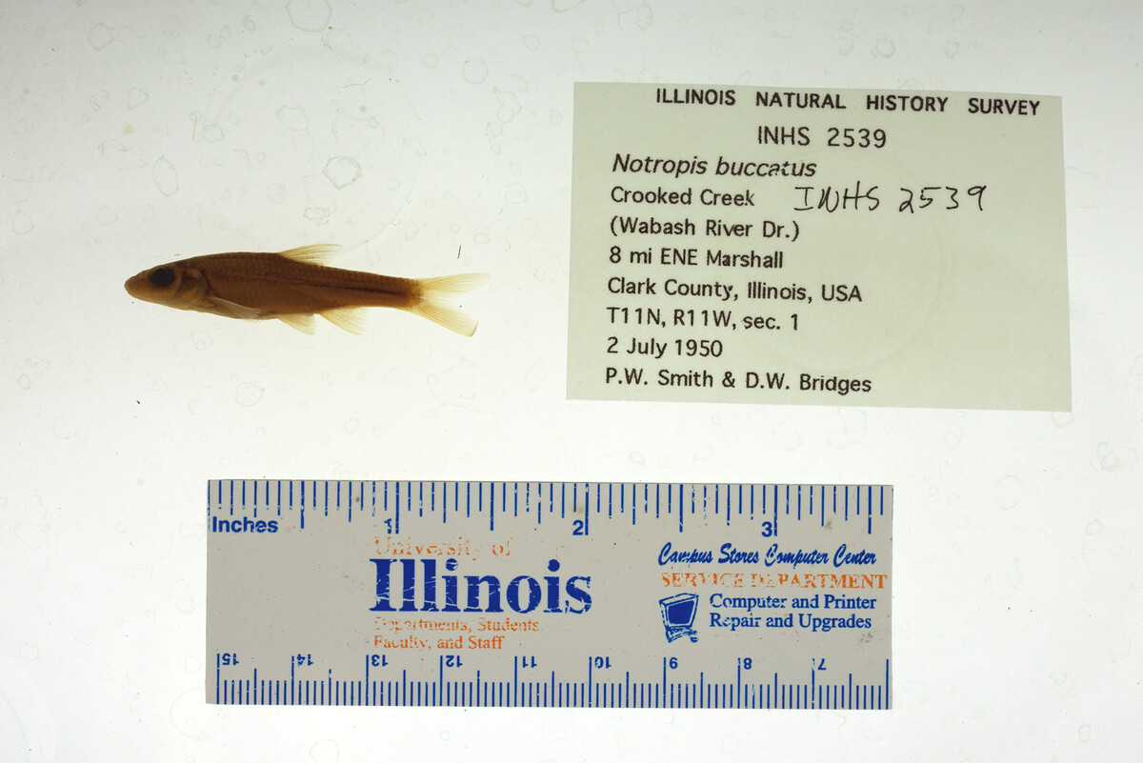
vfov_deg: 22.6
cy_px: 382
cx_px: 572
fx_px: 1906
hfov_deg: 33.4
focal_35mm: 60
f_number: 10
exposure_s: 1/200
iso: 100
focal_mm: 60
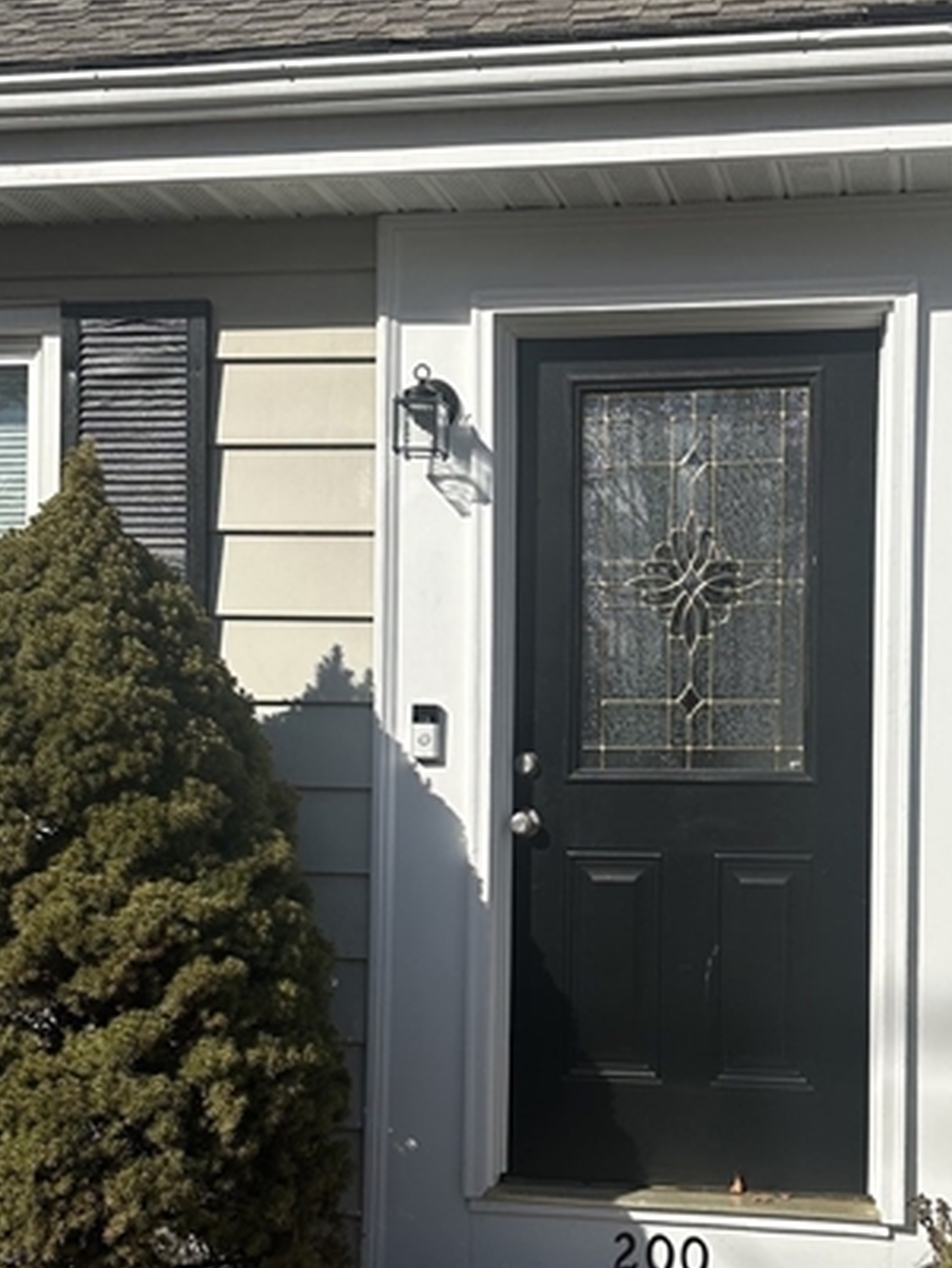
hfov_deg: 31.2
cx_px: 671
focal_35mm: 46
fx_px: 1686
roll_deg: -1.3
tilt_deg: +2.2
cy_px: 832
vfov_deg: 40.8
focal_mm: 6.86
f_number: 1.78
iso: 80
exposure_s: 1/6623
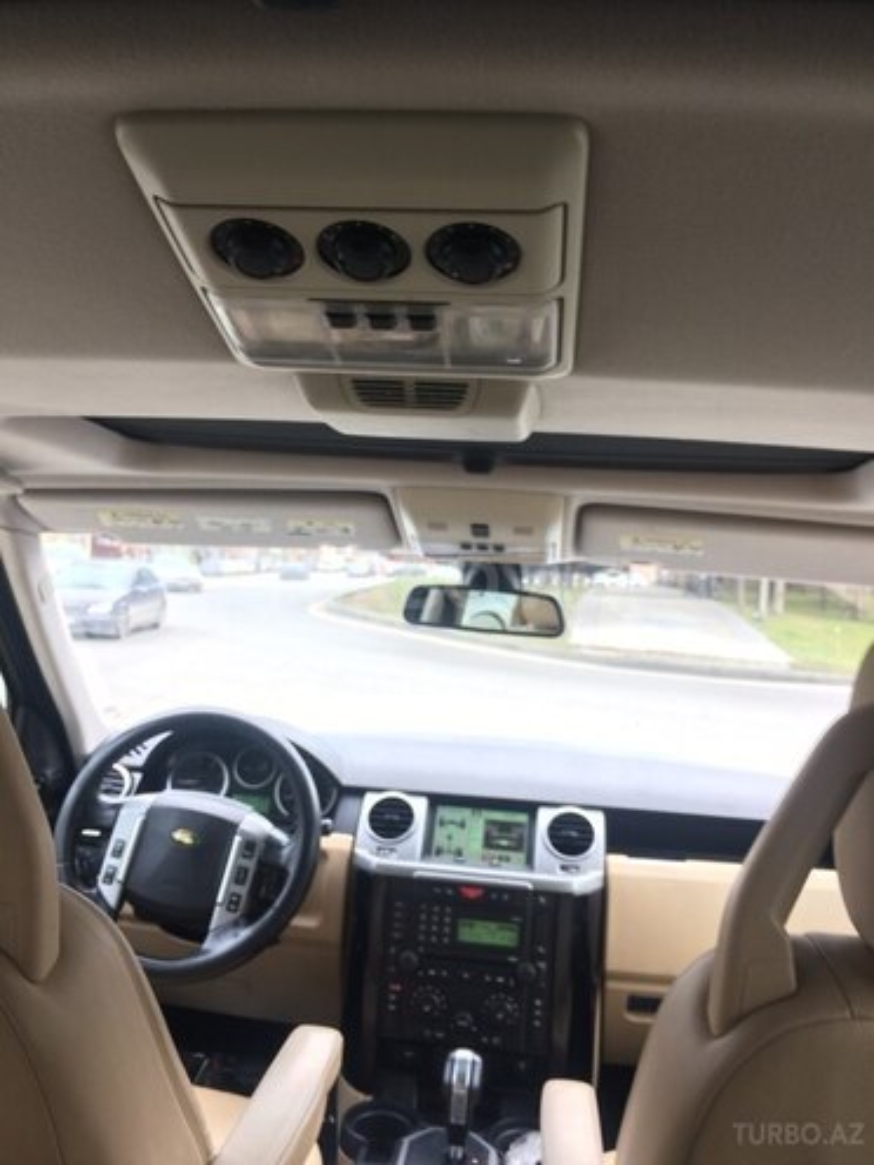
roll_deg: -0.4
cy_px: 582
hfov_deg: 48.2
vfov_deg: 61.7
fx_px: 976
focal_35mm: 29
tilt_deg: -0.4
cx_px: 437
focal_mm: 4.15
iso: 32
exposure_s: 1/33
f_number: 2.2
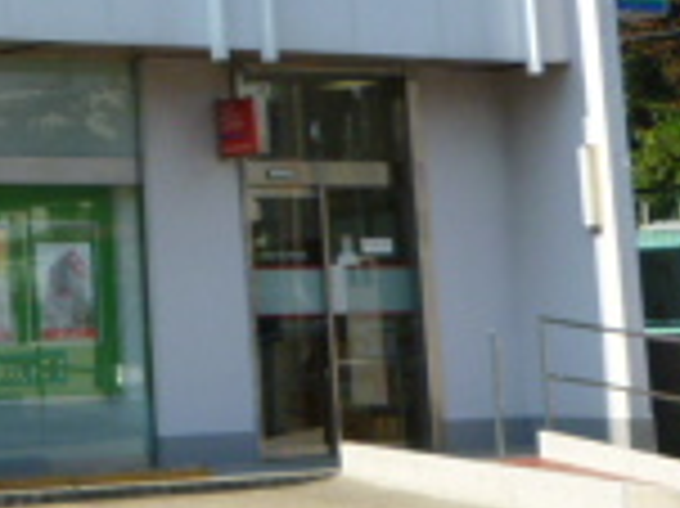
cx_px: -333
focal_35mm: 123
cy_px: -130
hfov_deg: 14.9
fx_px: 2414
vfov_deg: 11.7
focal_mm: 5.2
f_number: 4.5
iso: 100
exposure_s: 1/500
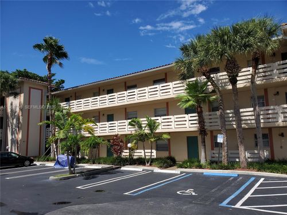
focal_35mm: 26
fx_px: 216
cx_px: 144
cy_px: 108
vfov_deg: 53.1
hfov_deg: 67.3
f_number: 2.4
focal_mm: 4.3
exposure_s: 1/1888
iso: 50
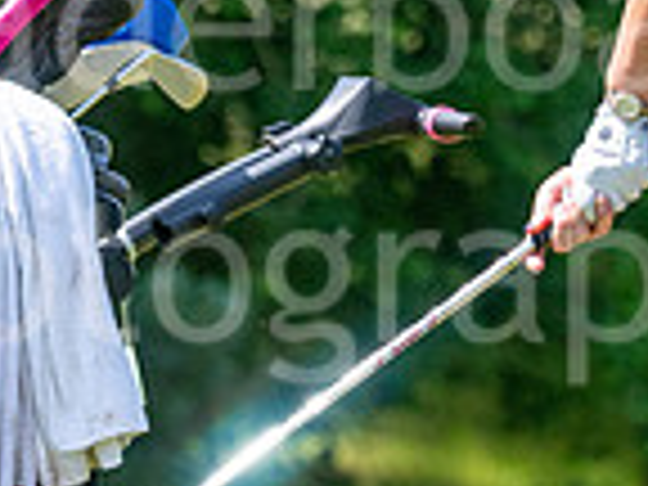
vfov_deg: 0.9
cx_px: 315
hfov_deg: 1.1
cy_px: 58
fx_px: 32685
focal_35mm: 1746
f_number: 5
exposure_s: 1/1600
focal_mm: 300
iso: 320
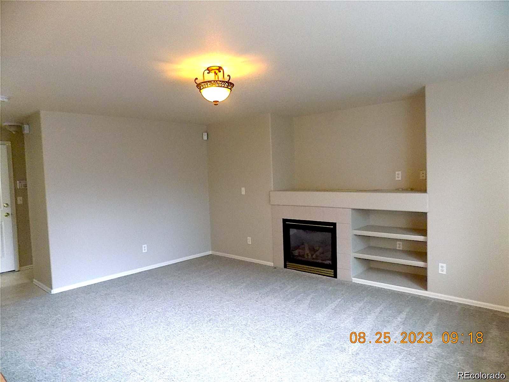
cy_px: 191
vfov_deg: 58.9
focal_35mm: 23
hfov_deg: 73.9
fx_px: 338
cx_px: 254
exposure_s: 1/30
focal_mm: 4
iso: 360
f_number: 3.1
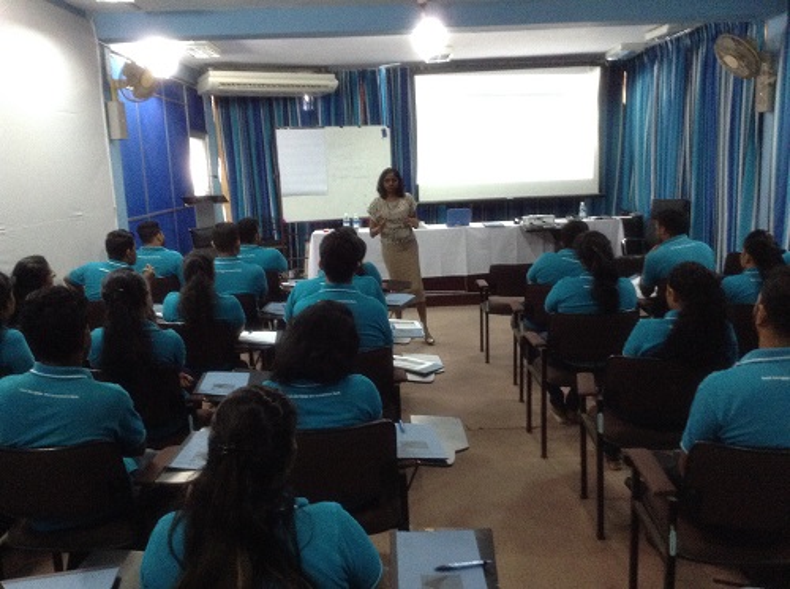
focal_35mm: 33
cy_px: 294
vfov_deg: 42.8
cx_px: 395
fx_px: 752
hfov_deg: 55.4
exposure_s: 1/17
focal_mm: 3.3
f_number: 2.4
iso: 250
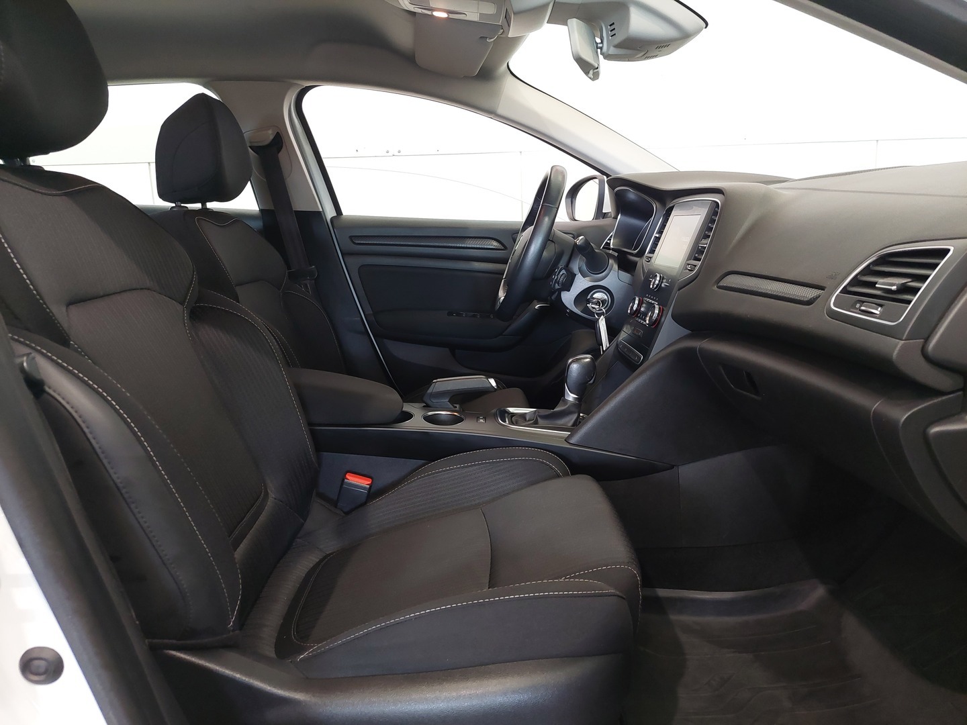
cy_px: 362
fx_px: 698
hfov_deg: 69.4
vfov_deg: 54.9
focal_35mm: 25
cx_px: 484
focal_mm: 5.23
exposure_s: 1/50
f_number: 1.8
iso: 320
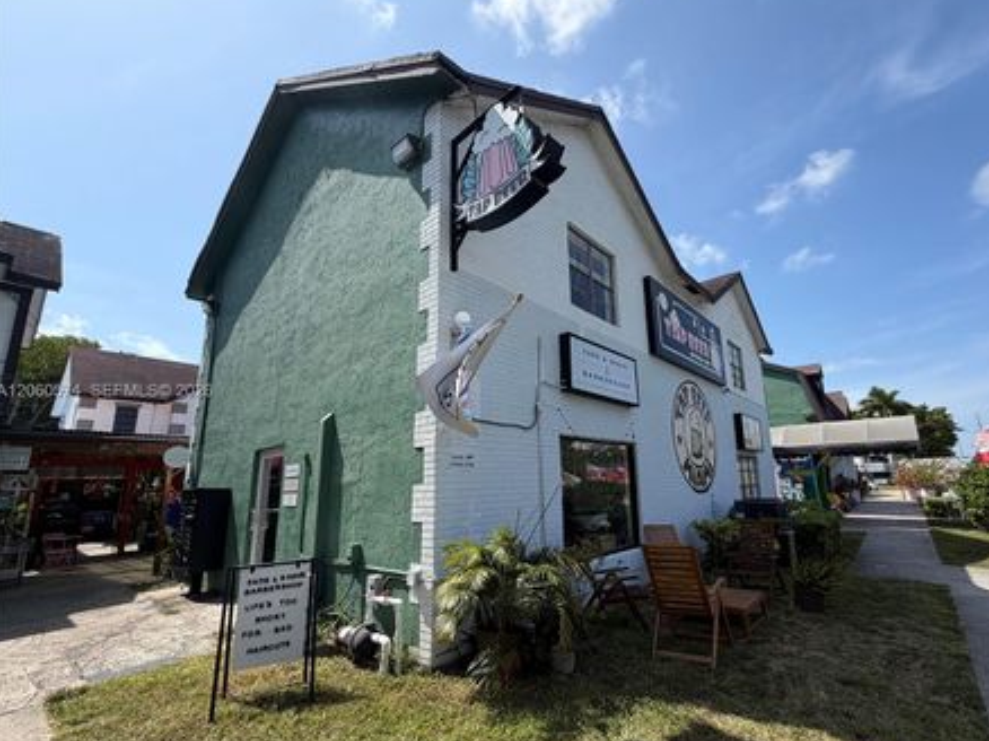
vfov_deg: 78.0
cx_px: 558
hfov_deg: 94.0
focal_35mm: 16
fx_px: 457
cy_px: 392
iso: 20
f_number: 2.2
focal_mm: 2.22
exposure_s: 1/770
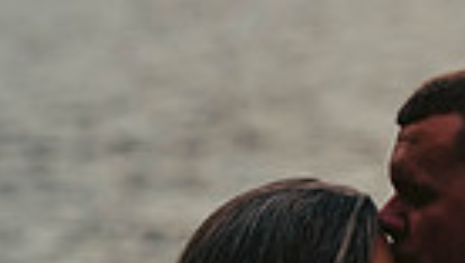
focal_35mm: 462
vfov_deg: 2.6
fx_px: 5703
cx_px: 428
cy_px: 491
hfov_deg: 4.7
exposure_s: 1/500
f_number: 2.8
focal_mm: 105
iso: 200
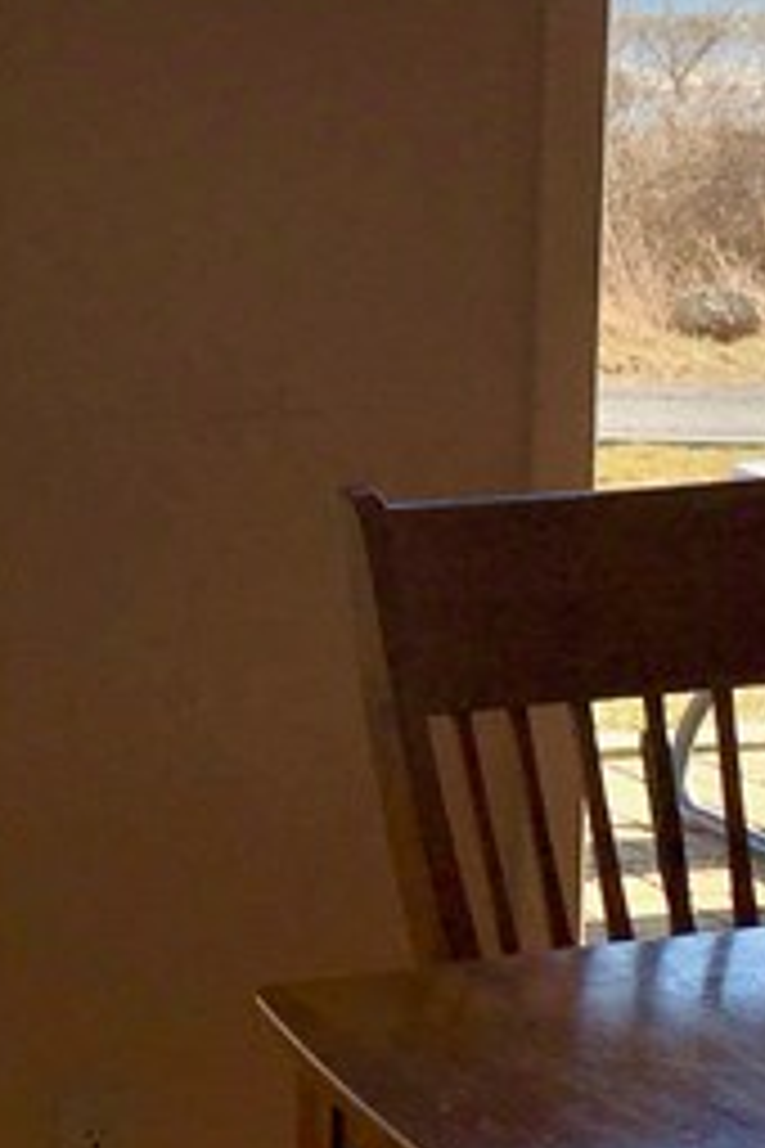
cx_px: -117
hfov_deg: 11.1
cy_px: 374
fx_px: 3857
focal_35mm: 121
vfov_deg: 16.9
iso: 25
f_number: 2.2
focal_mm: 4.15
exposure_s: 1/680
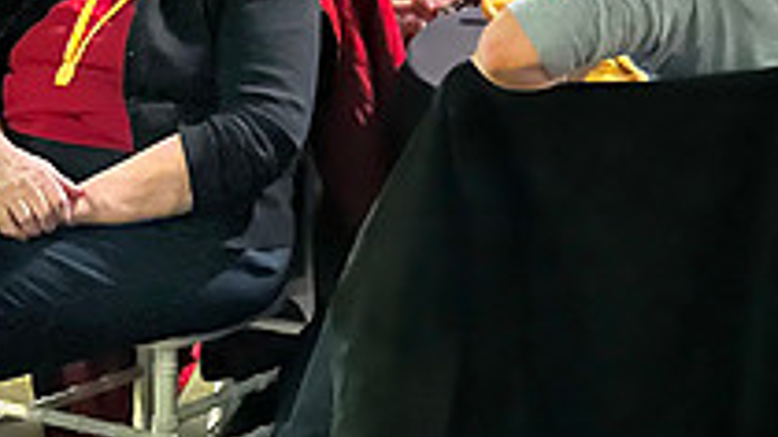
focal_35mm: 180
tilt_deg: -5.5
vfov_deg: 6.7
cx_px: 391
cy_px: -196
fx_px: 3712
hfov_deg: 12.0
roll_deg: -1.2
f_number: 2.8
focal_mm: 9
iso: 1250
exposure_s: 1/4
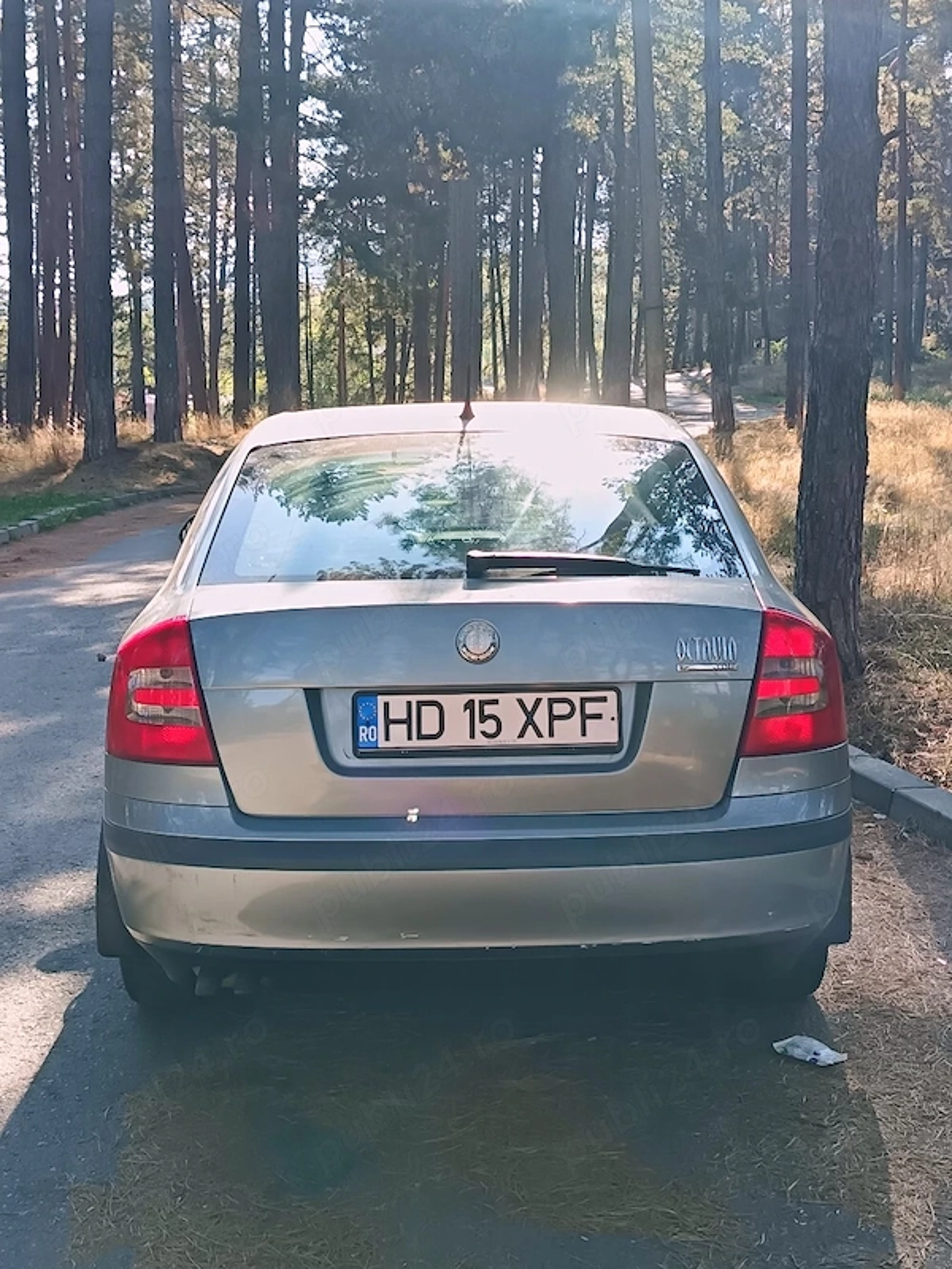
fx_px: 1760
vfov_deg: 39.7
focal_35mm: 48
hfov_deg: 30.3
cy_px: 634
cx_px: 476
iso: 166
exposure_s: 1/100
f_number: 1.75
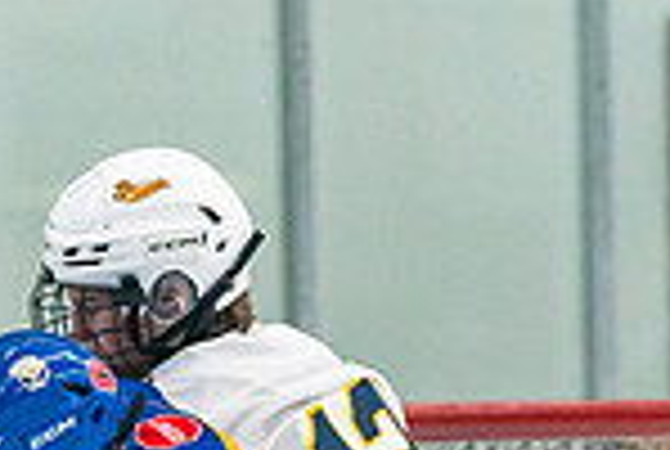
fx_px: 10201
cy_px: 985
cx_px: 232
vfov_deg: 2.5
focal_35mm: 547
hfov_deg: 3.8
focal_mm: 124
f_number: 2.8
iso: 3200
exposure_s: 1/1250
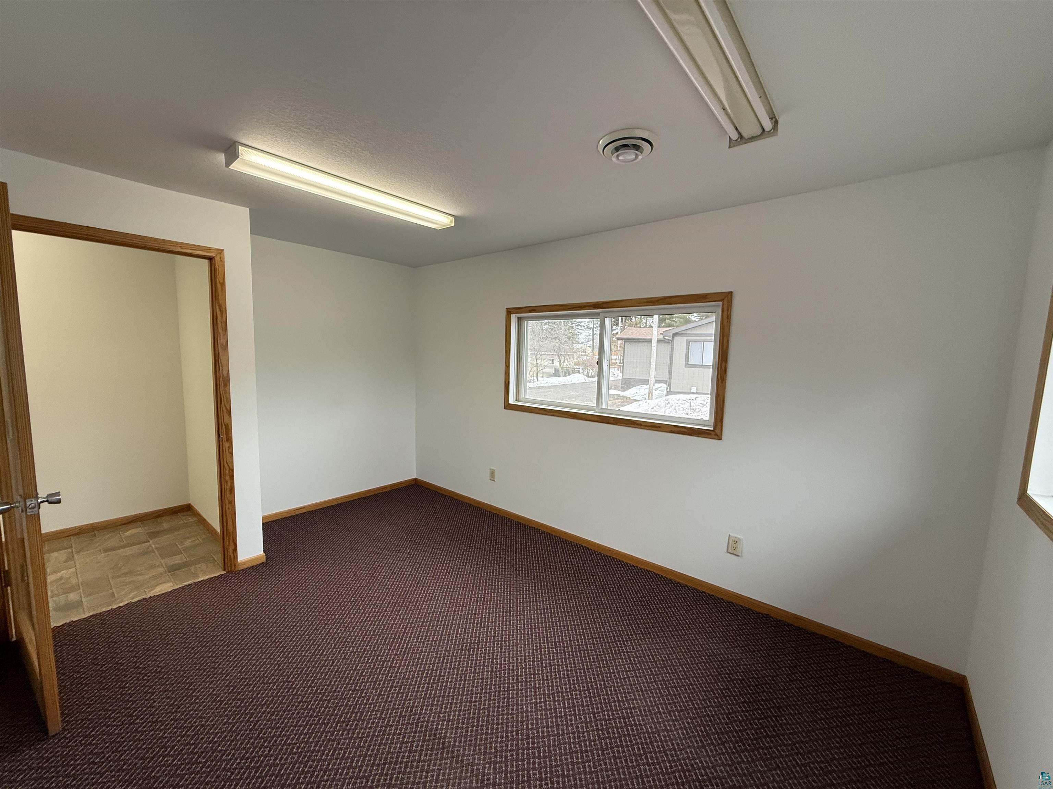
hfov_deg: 102.1
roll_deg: -2.0
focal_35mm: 14
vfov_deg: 85.7
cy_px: 394
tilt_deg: -5.4
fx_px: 426
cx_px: 526
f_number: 2.2
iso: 160
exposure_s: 1/120
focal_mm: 2.22
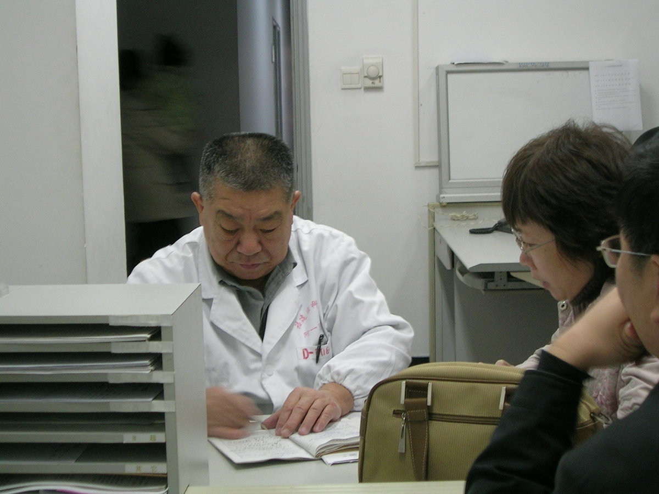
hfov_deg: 29.8
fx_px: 1237
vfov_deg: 22.6
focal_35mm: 65
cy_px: 247
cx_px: 330
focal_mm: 9.9
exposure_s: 1/3.9
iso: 91
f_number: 3.5
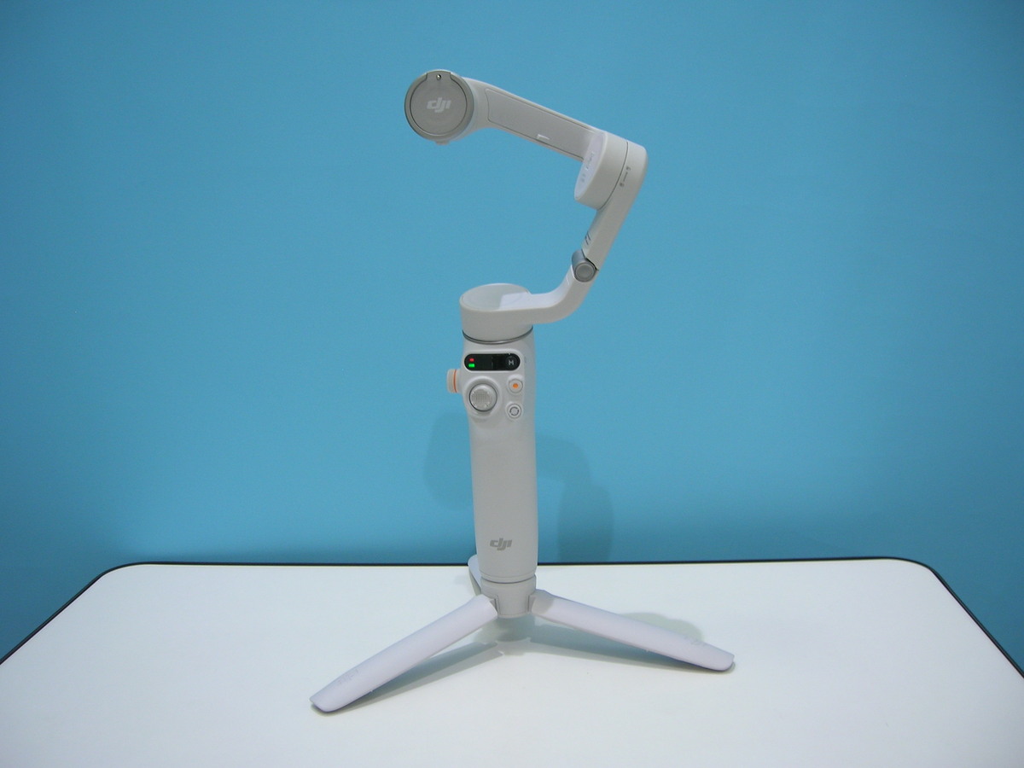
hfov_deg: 54.0
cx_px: 512
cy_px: 384
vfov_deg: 41.8
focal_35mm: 34
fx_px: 1006
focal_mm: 5.7
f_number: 2.9
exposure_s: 1/33.4
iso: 50
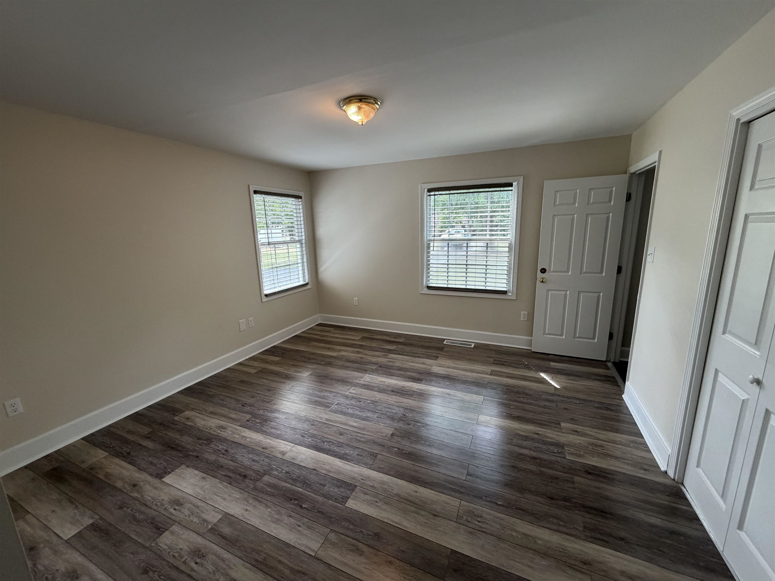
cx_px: 388
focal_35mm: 14
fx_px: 313
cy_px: 290
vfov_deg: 85.7
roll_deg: +1.5
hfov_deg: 102.1
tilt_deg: -11.2
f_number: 2.2
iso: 320
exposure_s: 1/120
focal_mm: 2.22
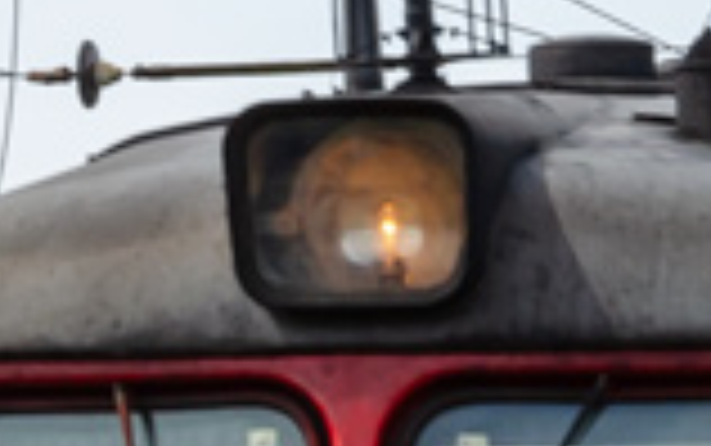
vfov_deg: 1.8
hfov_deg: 2.9
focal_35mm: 721
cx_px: 936
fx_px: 13981
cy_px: 1131
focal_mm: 62
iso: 125
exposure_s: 1/250
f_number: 8
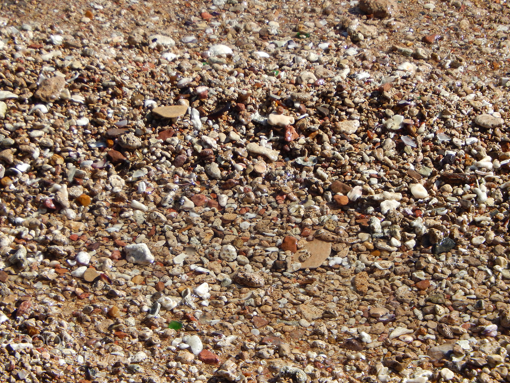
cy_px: 191
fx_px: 2726
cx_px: 255
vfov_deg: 8.0
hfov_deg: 10.7
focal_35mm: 185
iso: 125
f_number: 5.3
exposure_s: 1/800
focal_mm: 32.8
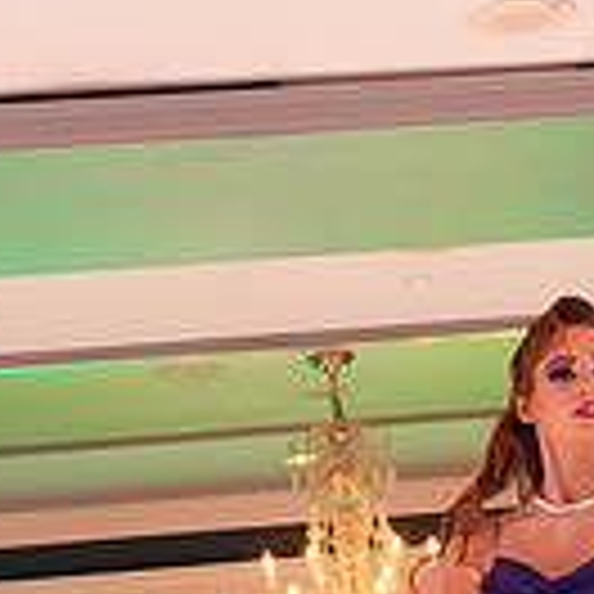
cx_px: 727
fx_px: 3339
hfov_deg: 10.0
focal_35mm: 172
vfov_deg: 9.6
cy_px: 1080
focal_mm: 46
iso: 5000
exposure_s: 1/200
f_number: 7.1
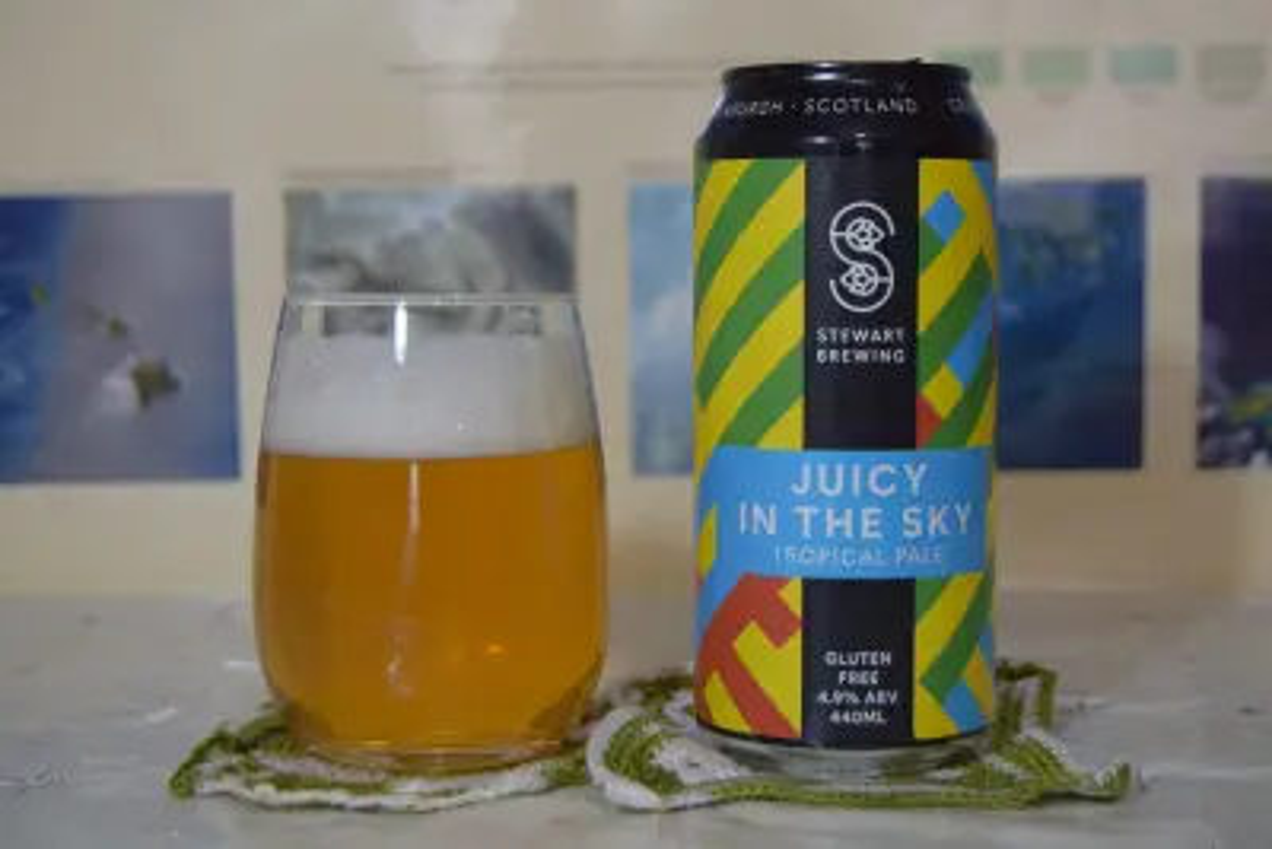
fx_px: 2386
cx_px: 636
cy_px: 424
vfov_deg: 20.2
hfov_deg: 29.9
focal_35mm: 68
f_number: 5.3
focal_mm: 45
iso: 800
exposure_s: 1/60
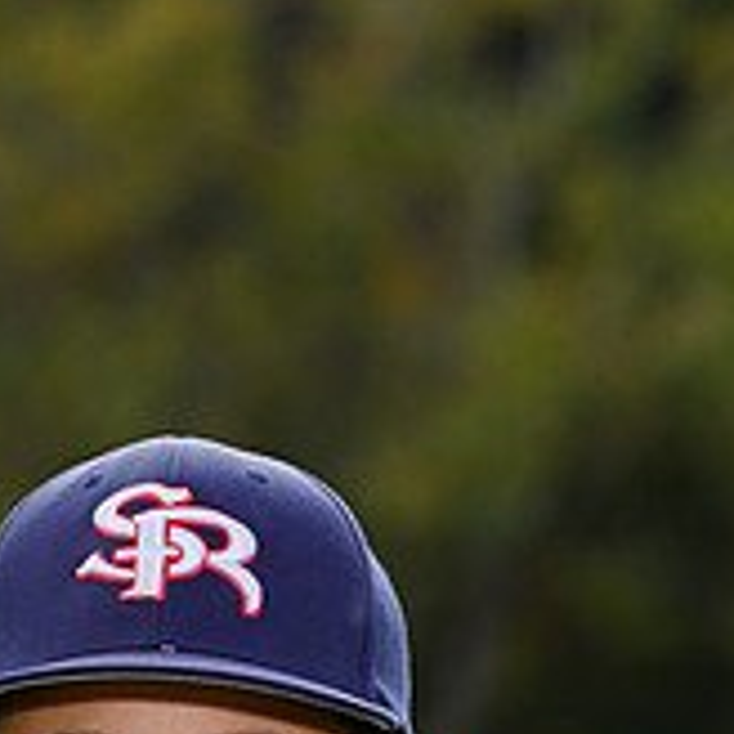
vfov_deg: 2.6
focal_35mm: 665
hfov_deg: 2.6
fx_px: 15953
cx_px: 137
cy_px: 1235
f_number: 8
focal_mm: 221
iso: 200
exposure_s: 1/250
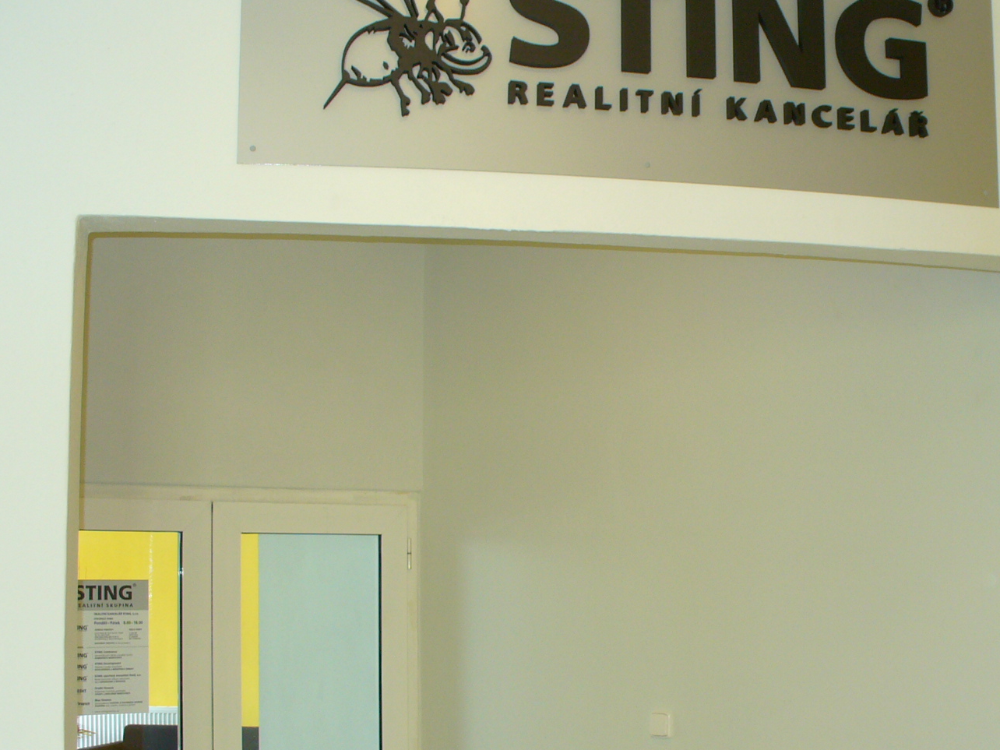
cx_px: 690
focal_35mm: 59
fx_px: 1704
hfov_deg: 32.3
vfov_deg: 24.8
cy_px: 444
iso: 100
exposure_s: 1/20
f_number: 2.8
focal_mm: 6.1
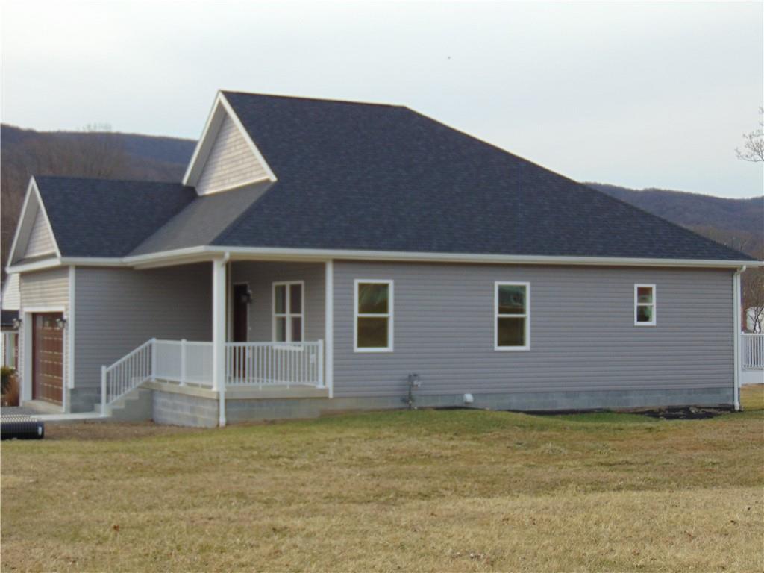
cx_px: 382
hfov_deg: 32.2
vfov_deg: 24.4
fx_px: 1324
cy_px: 286
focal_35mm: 60
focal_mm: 10.8
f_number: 3.6
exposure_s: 1/320
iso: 80
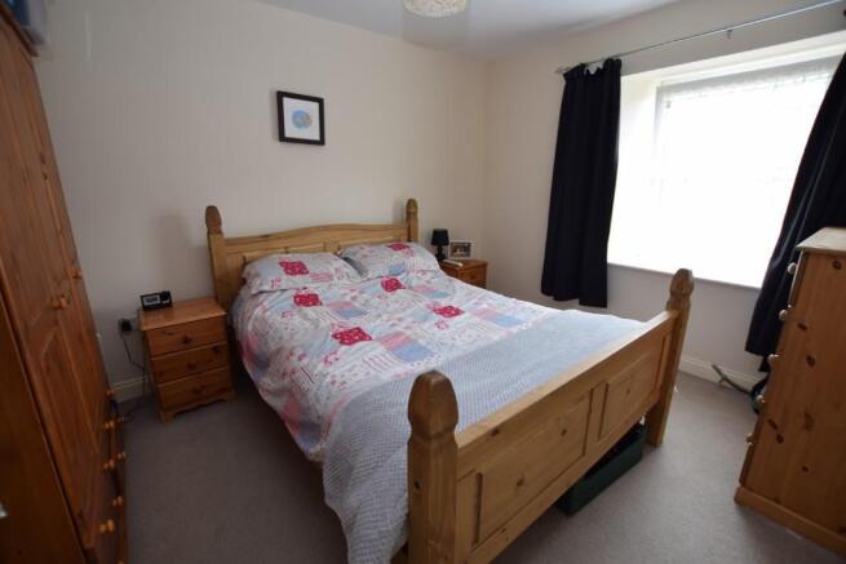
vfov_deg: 77.4
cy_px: 282
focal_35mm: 15
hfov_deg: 100.4
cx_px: 423
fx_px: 353
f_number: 3.5
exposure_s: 1/15
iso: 100
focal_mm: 10
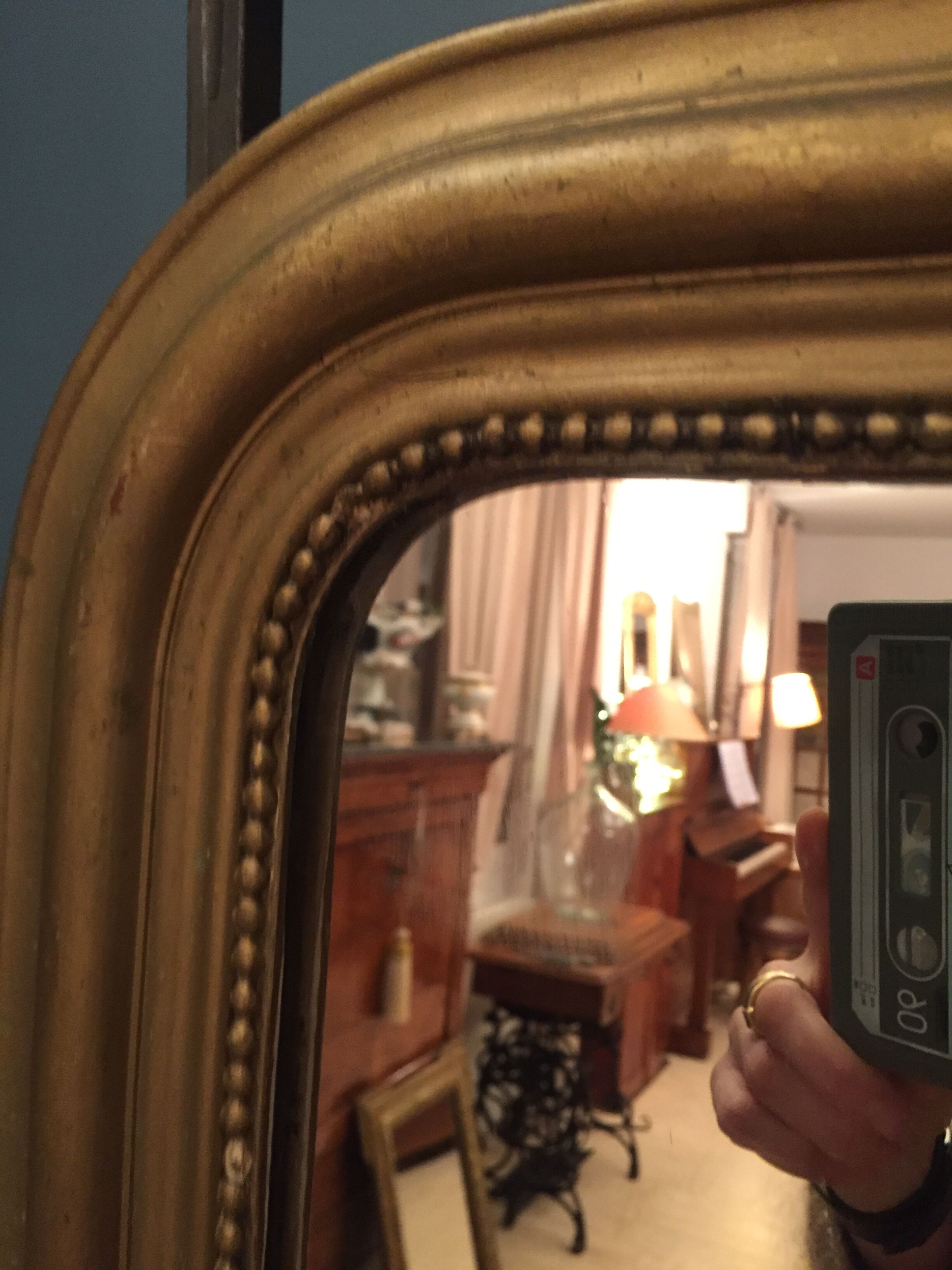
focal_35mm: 29
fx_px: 1063
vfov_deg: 61.7
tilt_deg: -7.5
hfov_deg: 48.2
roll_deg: -2.0
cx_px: 476
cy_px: 635
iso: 250
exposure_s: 1/25
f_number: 2.2
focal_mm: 4.15
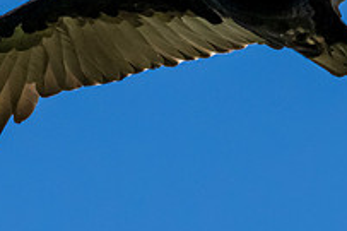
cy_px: 24
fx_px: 23287
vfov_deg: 0.6
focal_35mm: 2418
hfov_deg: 0.9
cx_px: 127
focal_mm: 500
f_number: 10
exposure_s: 1/5000
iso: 3600
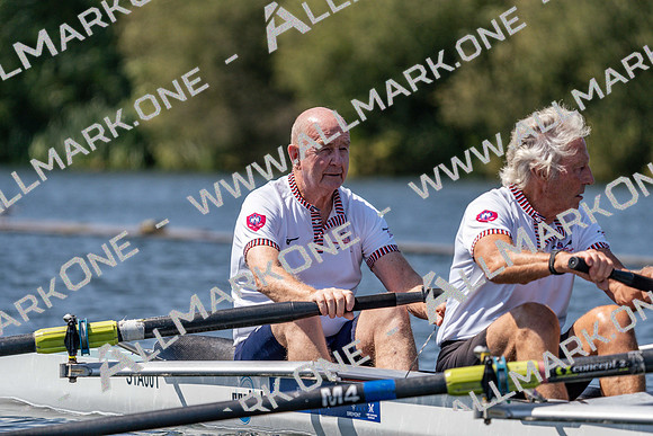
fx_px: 6622
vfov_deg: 3.8
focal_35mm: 365
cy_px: 218
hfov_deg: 5.6
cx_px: 326
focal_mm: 365
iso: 250
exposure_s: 1/2000
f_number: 6.3
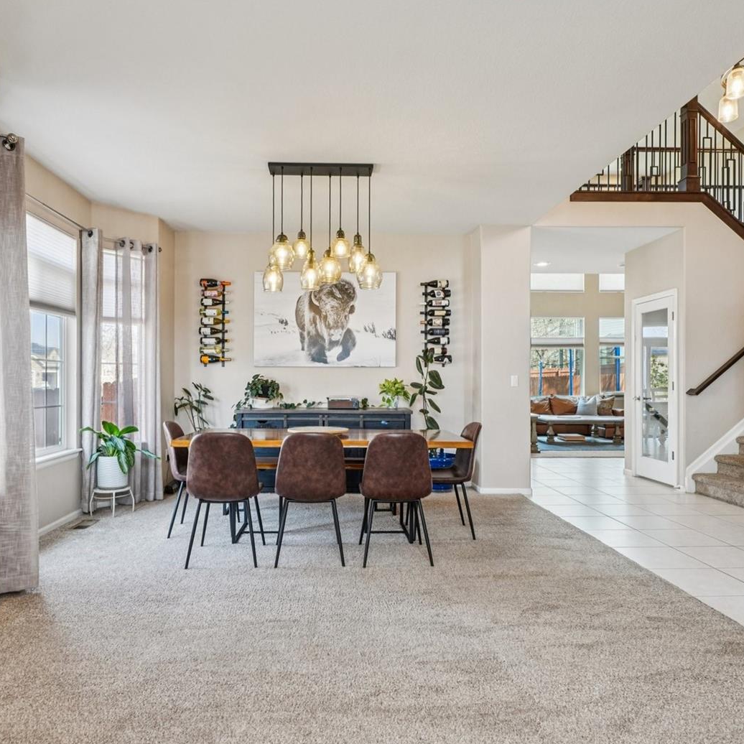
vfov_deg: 70.5
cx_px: 353
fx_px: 527
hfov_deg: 70.4
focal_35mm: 22
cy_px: 376
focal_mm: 11
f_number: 8
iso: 500
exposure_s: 1/30
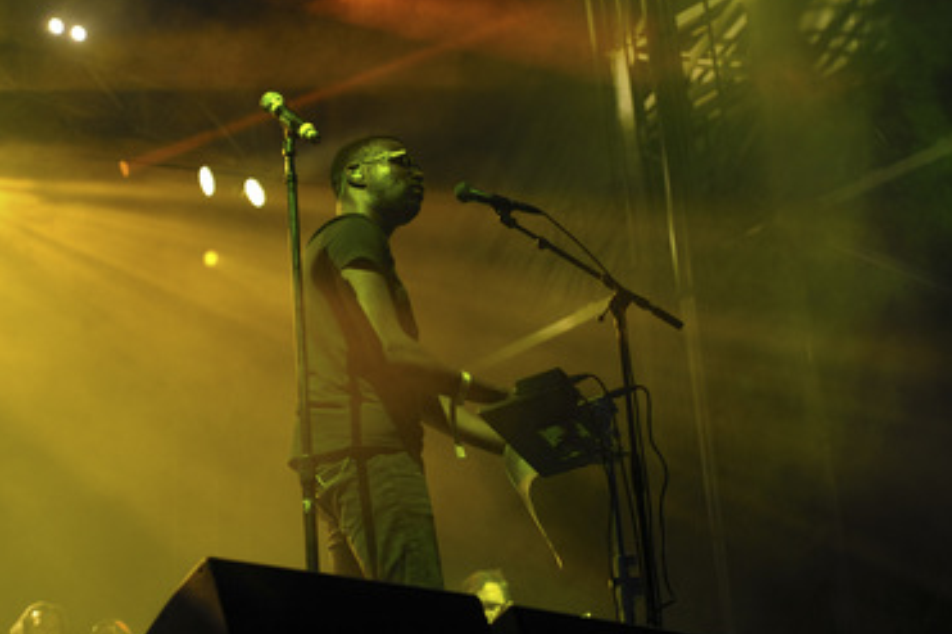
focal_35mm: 85
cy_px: 285
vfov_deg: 16.1
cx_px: 508
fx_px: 2247
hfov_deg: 23.9
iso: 2500
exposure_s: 1/250
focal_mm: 70
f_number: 2.8
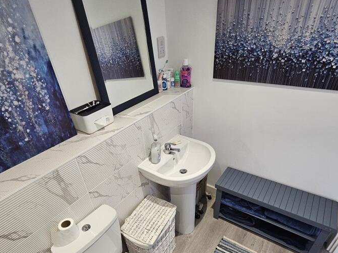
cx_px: 161
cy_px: 158
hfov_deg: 81.7
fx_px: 195
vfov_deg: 65.0
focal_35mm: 20
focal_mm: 2.2
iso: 320
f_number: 2.2
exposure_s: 1/40
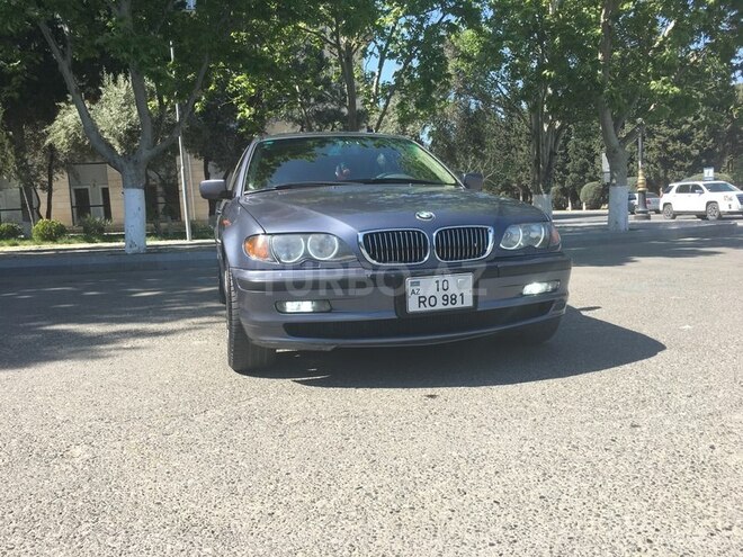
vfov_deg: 48.2
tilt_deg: -3.5
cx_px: 372
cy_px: 278
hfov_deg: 61.7
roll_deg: +2.5
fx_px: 622
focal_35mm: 29
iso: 25
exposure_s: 1/625
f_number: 2.2
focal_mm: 4.15
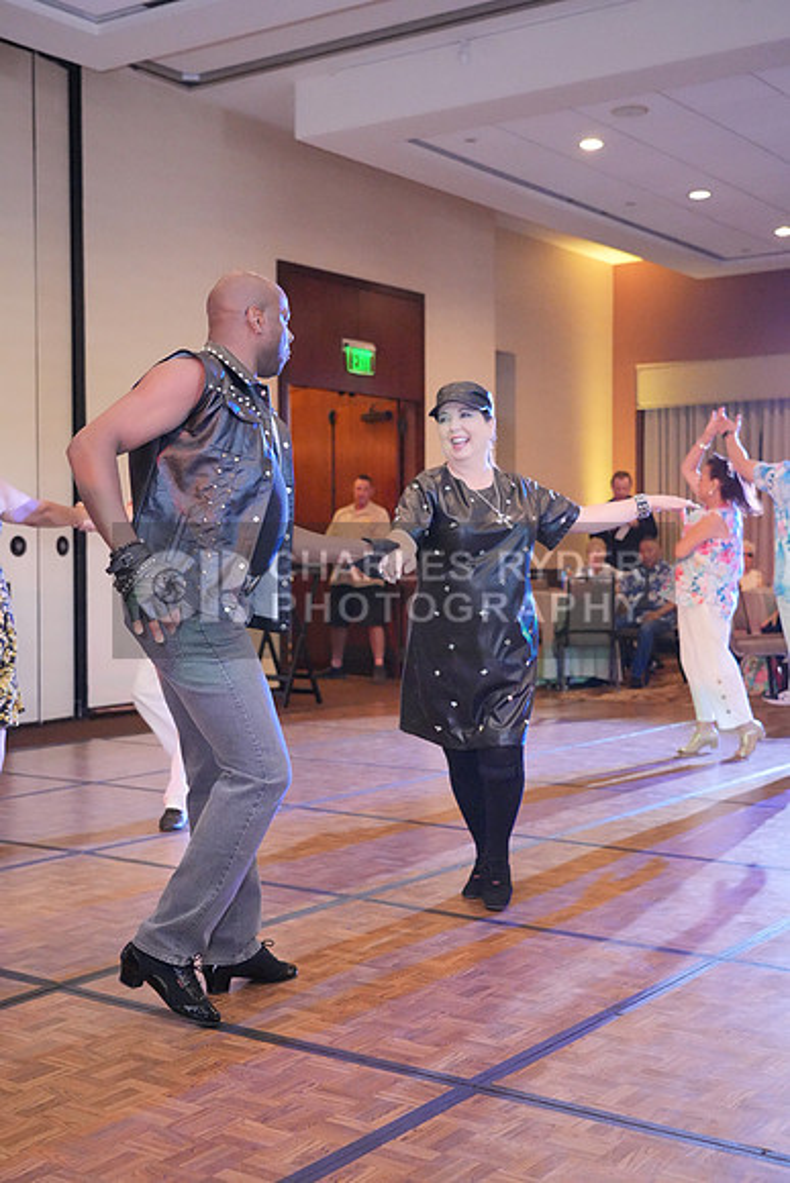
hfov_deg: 30.5
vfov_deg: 44.5
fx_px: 1447
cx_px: 395
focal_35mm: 44
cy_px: 592
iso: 12800
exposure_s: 1/400
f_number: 4
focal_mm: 44
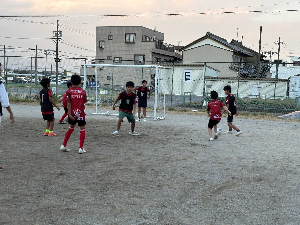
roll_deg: -1.2
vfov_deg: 28.0
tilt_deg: -4.2
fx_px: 451
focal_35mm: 52
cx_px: 150
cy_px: 112
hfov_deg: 36.8
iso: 50
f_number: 1.6
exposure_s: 1/65
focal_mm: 5.96
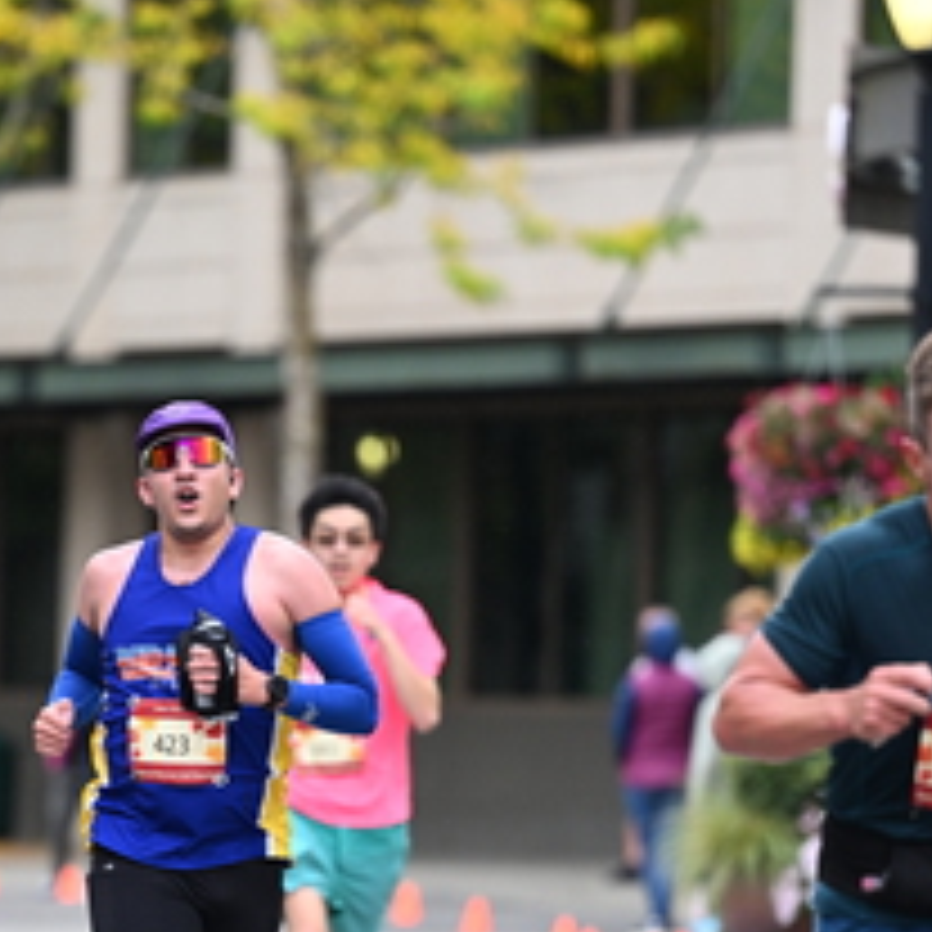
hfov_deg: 4.4
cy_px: 720
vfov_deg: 4.4
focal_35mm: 396
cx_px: 232
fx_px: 12063
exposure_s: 1/1600
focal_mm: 175
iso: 1000
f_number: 2.8
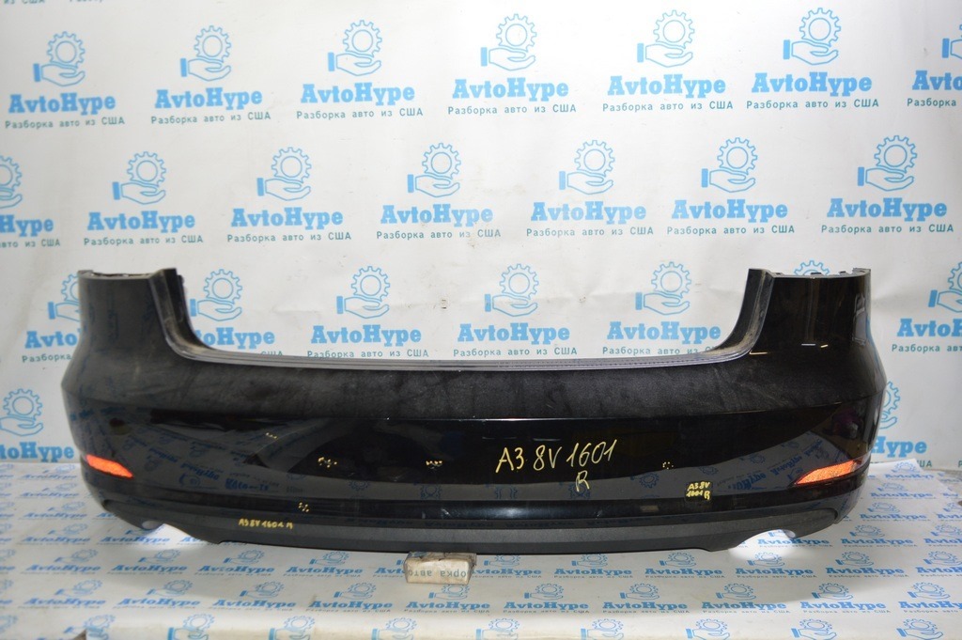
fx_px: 881
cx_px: 481
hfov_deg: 57.3
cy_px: 320
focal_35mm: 33
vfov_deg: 39.9
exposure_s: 1/60
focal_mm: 22
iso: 500
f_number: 3.8
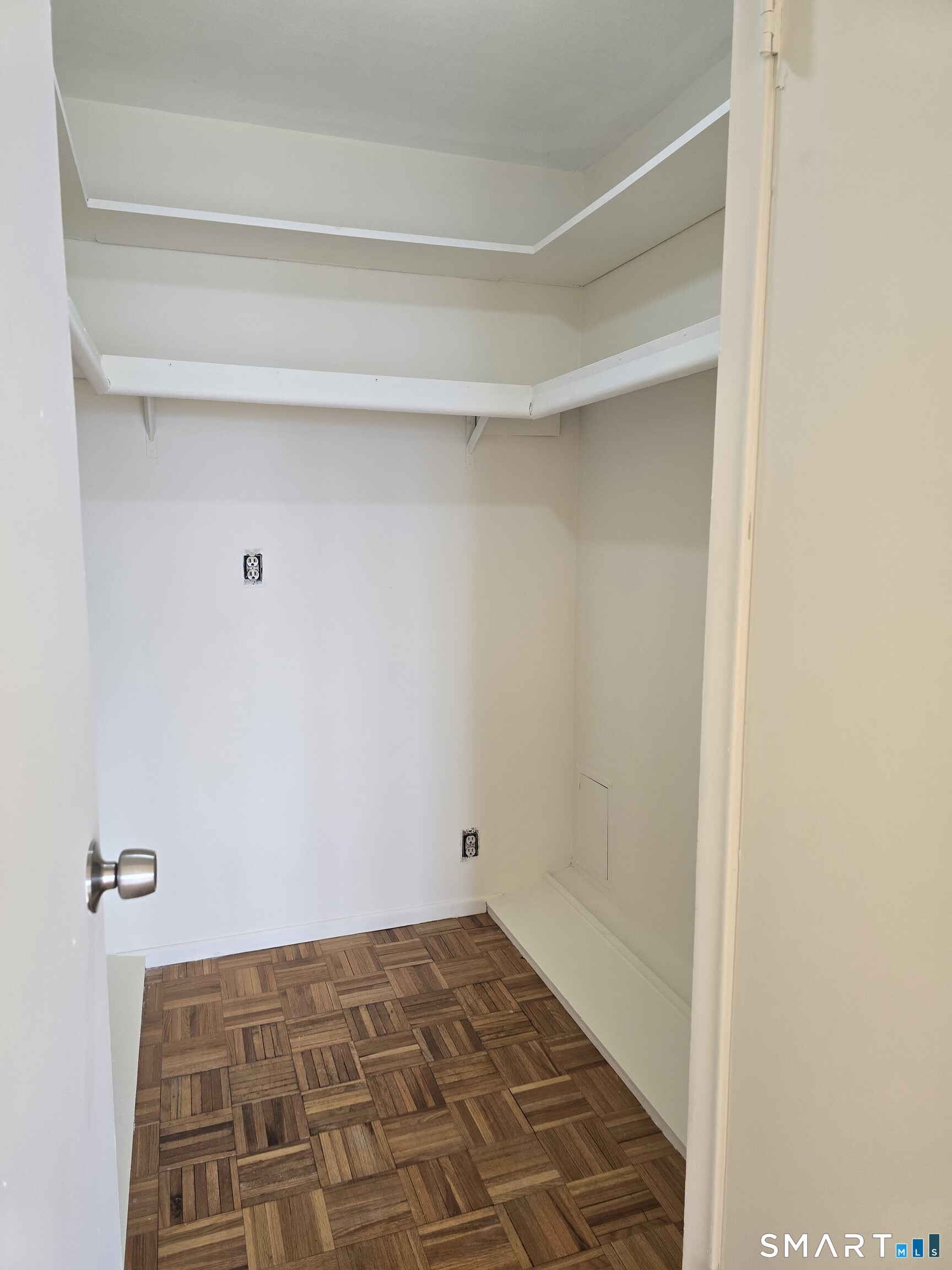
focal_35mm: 23
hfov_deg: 58.9
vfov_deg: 73.9
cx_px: 476
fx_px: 843
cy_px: 635
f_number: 1.7
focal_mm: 6.3
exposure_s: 1/120
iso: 100
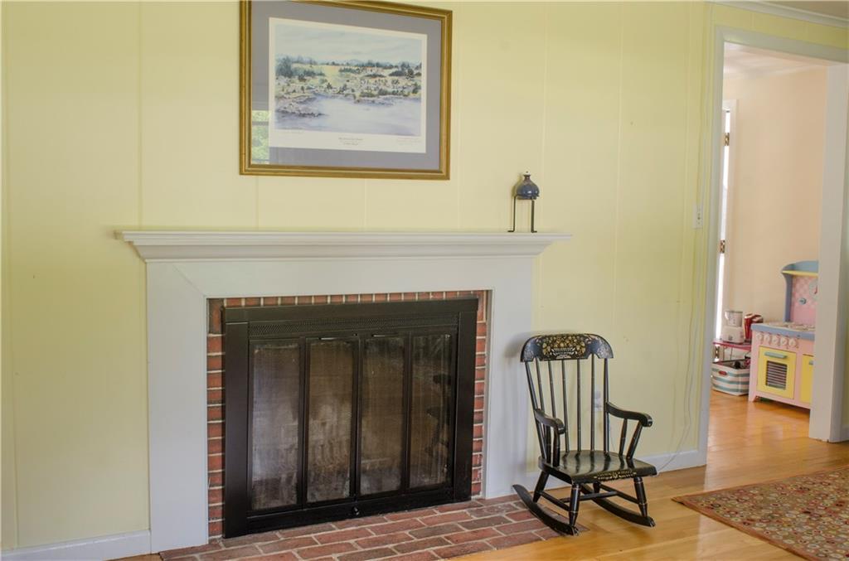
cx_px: 424
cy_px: 280
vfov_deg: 36.7
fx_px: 847
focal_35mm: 36
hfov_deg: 53.3
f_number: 11
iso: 200
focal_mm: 24
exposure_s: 1/5
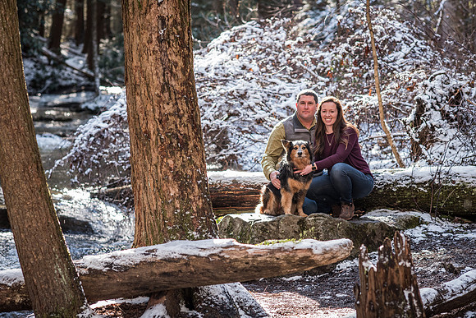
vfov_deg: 16.1
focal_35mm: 85
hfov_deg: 23.9
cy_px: 159
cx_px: 238
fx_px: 1124
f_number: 3.2
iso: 800
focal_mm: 85
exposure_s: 1/250
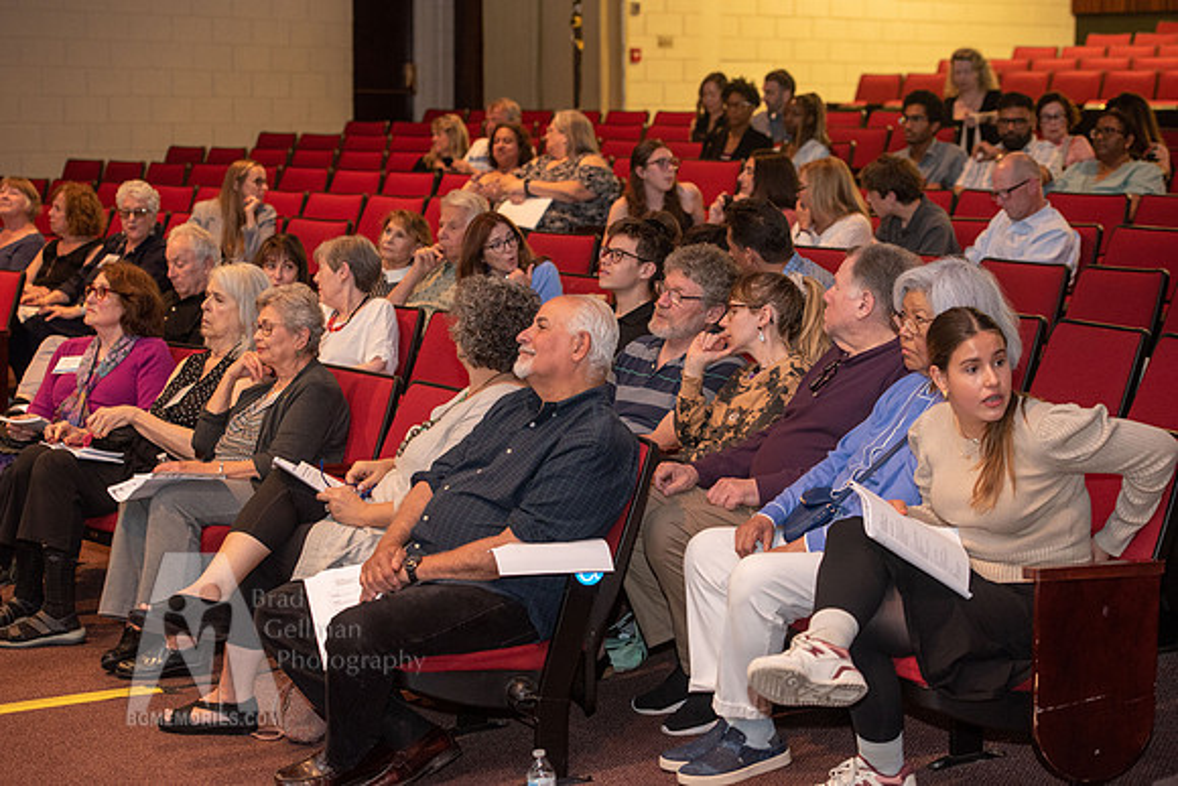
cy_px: 393
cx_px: 589
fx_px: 2618
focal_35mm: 80
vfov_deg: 17.1
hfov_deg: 25.4
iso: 2000
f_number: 3.5
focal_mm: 80
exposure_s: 1/100
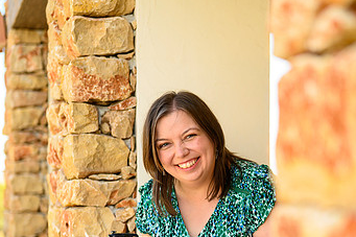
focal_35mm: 85
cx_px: 243
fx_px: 840
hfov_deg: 23.8
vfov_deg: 16.0
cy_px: 182
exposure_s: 1/400
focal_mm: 50
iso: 100
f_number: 1.8
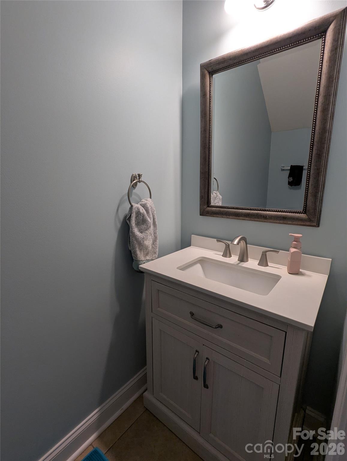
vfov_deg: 94.4
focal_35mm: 16
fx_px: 213
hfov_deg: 78.3
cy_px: 230
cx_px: 174
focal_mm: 2.35
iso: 113
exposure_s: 1/32.6
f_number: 2.2
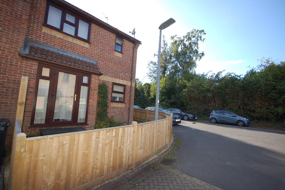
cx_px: 142
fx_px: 131
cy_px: 95
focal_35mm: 16
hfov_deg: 95.0
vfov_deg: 72.0
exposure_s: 1/500
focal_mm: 11
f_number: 5.6
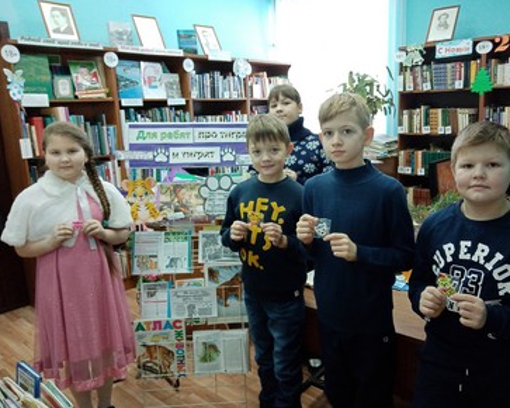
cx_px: 280
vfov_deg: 51.5
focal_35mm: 28
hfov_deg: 62.1
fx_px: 422
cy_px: 205
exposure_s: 1/33.3
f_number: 1.8
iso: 264
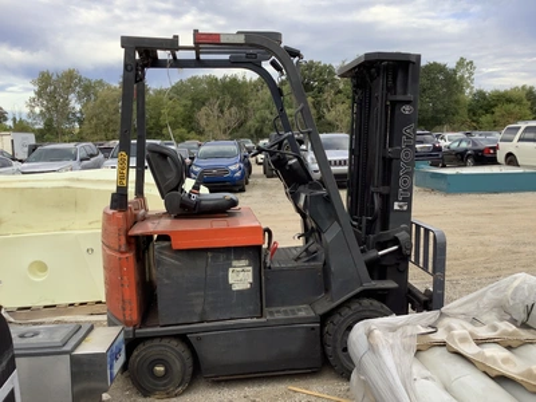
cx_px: 268
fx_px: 480
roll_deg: +0.7
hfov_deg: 58.4
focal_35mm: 31
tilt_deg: -7.9
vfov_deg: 45.4
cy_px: 201
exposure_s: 1/212
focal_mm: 3.3
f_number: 2.4
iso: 25
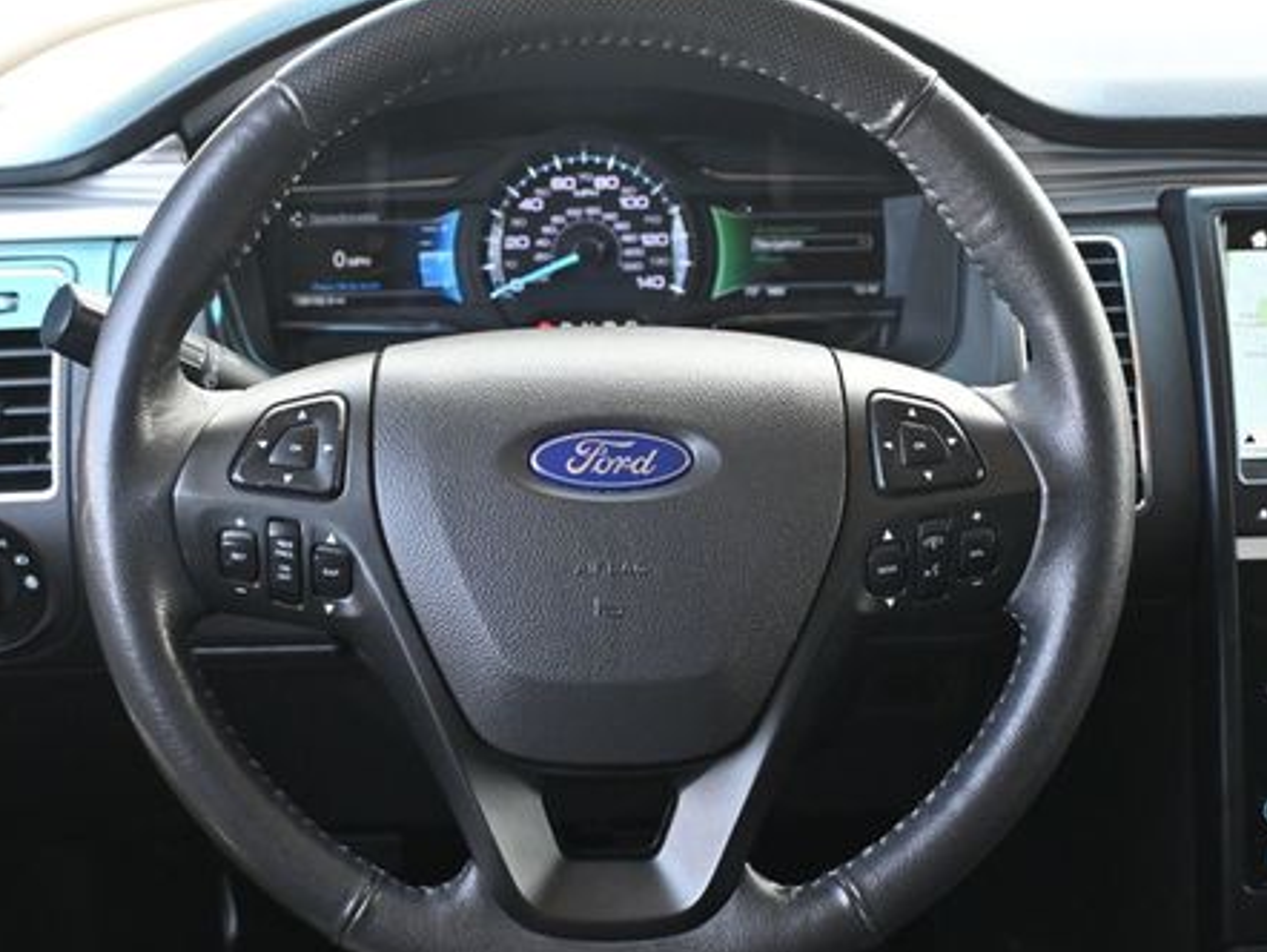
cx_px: 613
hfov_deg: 33.6
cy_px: 487
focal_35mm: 57
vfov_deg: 25.5
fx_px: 2100
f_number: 4.5
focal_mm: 27.5
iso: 1400
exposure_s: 1/125
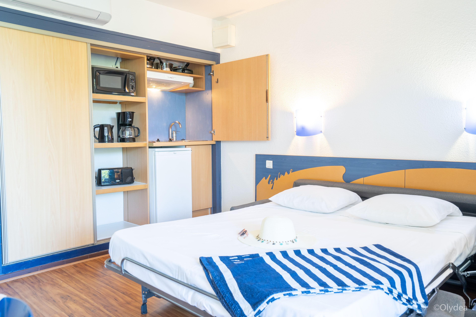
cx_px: 238
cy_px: 158
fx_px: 370
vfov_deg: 46.4
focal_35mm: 28
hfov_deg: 65.5
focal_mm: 28
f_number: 8
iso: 640
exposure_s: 1/8
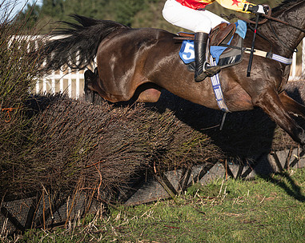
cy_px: 86
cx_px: 178
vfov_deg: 9.8
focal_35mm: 157
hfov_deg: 12.3
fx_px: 1416
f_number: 2.8
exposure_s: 1/2000
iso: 100
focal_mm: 86
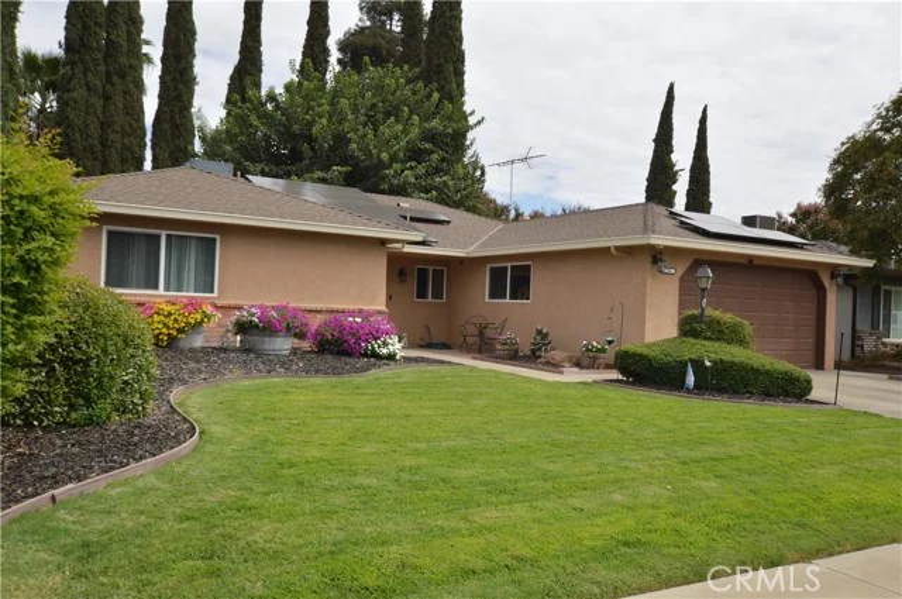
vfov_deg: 43.5
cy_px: 300
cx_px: 451
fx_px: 751
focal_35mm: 30
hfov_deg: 62.0
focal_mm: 20
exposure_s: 1/200
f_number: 9
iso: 100
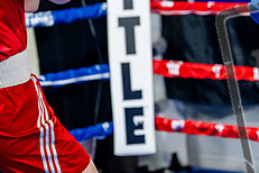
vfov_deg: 6.6
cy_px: 29
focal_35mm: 208
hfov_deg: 9.9
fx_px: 1496
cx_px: 219
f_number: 2
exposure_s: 1/640
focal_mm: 83
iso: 3200
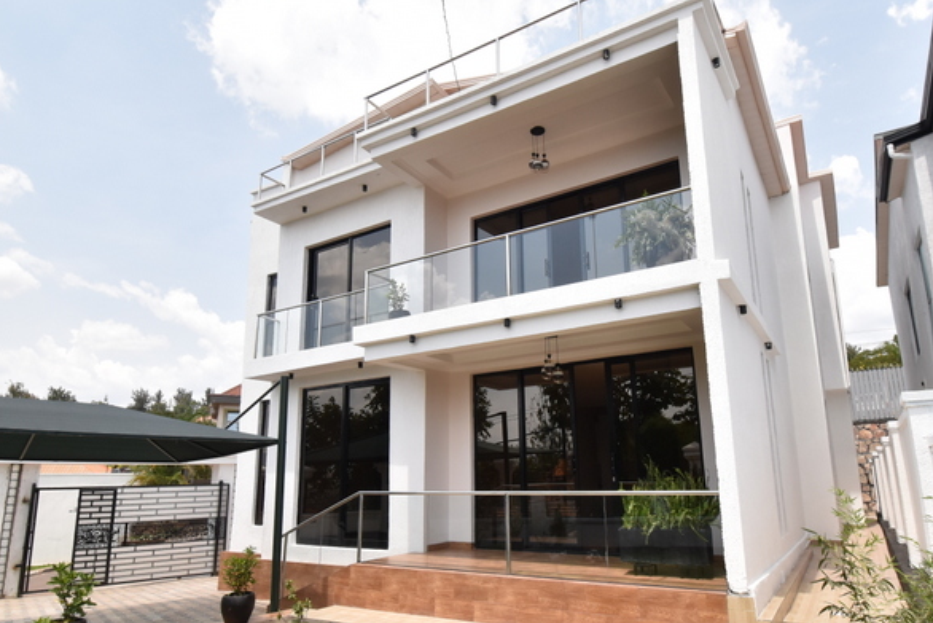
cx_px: 497
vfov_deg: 57.1
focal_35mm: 22
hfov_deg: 78.5
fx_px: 570
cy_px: 352
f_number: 8
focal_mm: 10
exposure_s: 1/800
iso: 500
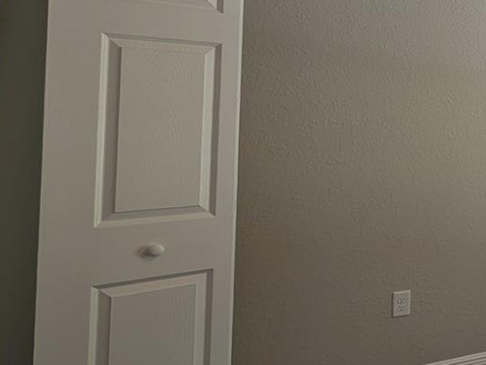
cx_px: 669
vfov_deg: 39.9
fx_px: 492
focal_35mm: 35
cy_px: 105
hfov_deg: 33.3
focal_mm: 2.02
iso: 121
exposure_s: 1/120
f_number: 1.7
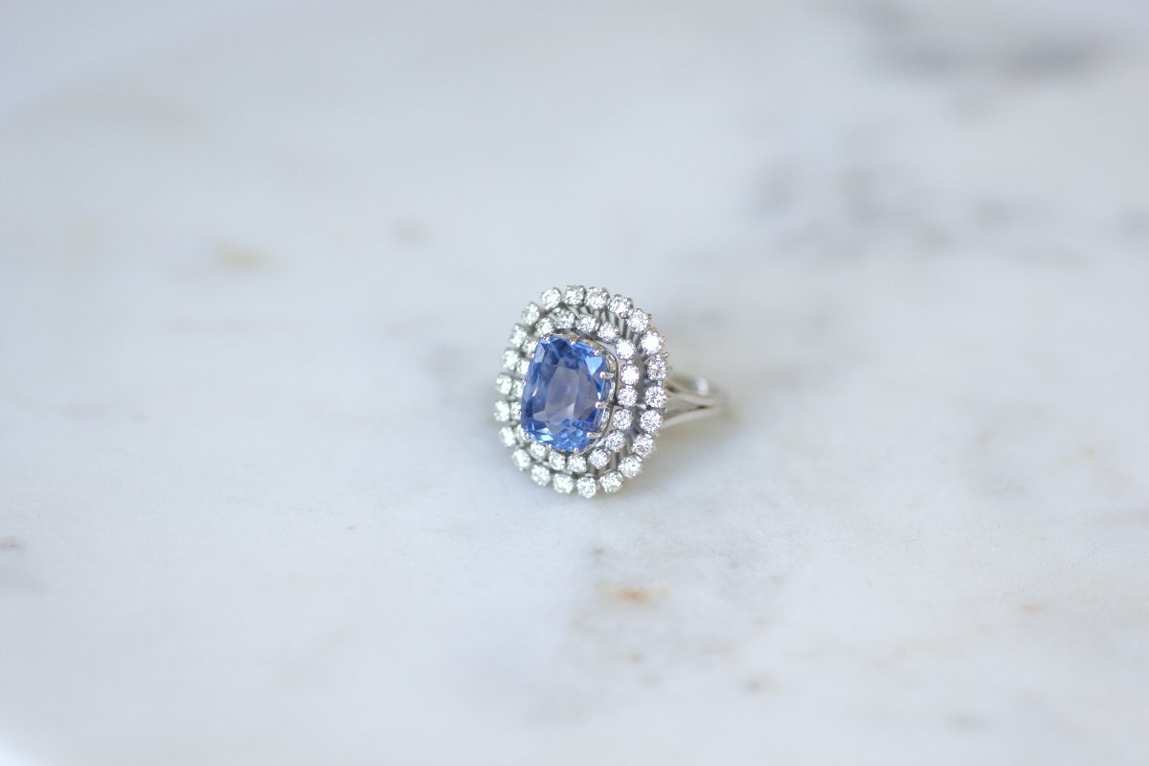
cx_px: 574
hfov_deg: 19.5
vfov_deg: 13.0
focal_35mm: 105
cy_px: 383
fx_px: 3351
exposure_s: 1/125
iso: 250
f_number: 2.8
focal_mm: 70
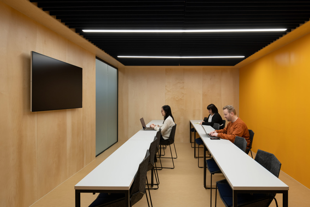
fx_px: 164
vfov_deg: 64.5
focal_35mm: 19
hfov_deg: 86.9
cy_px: 104
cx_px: 155
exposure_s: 1/10
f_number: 9
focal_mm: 19
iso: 200
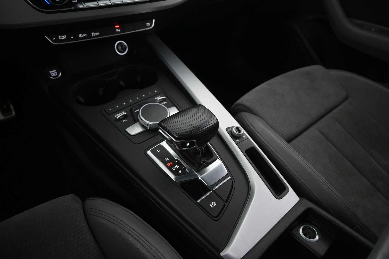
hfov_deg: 73.7
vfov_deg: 53.1
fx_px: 259
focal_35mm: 24
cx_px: 194
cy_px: 130
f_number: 4
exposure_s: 1/60
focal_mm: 16
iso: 2500
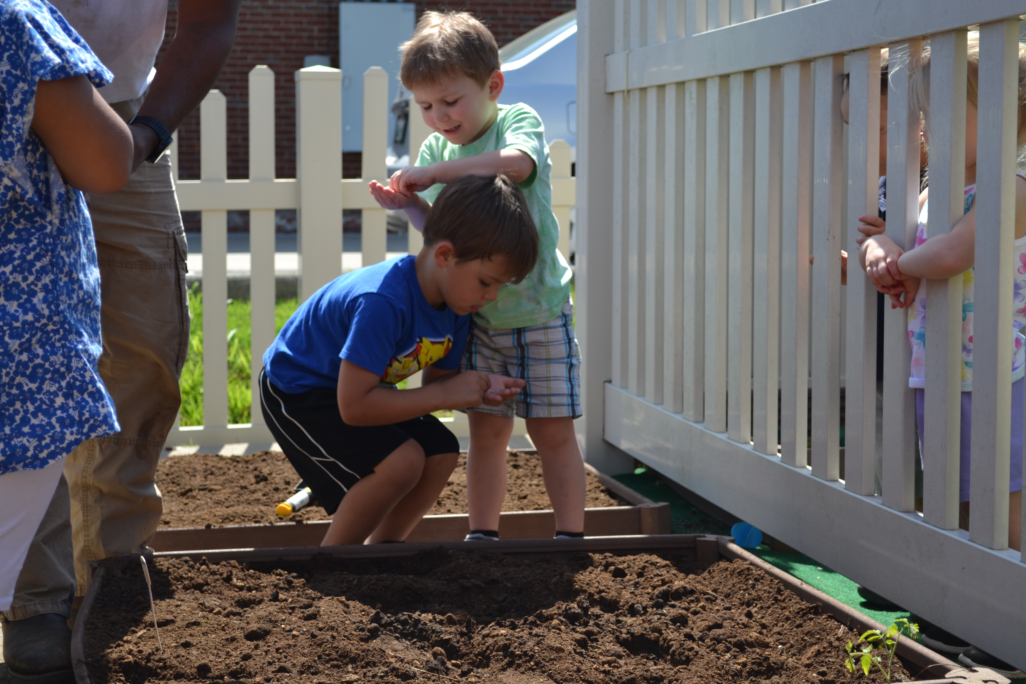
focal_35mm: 66
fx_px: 1881
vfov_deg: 20.6
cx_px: 513
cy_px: 342
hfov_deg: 30.5
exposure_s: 1/250
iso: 100
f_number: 5.6
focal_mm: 44
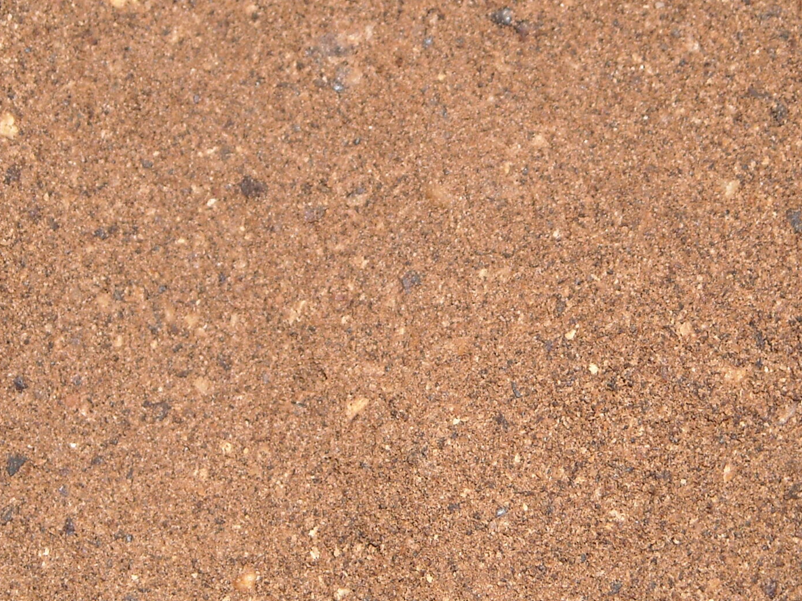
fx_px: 4494
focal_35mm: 194
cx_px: 411
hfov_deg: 10.2
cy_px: 227
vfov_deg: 7.7
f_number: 9.3
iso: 100
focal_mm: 17.1
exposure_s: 1/125
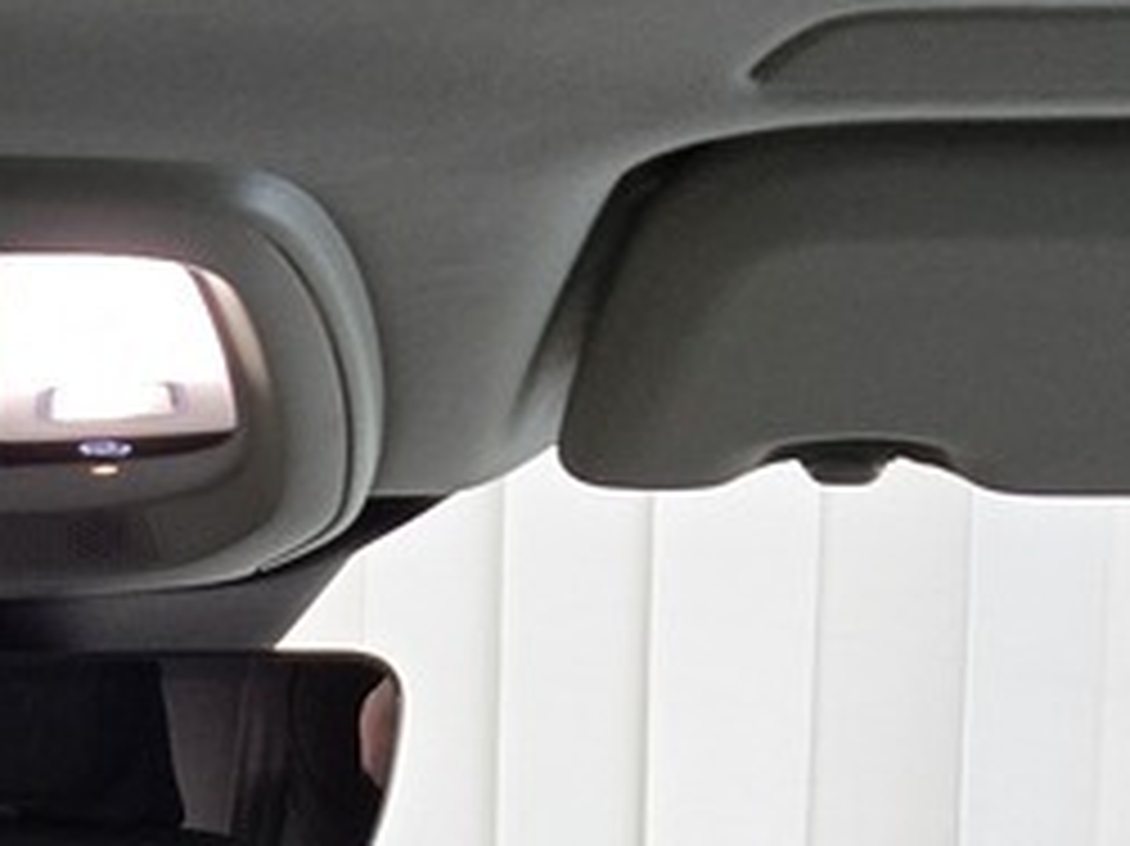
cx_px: -41
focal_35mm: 132
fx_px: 4307
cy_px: 1620
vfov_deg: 10.4
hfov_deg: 14.7
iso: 250
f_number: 1.8
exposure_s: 1/90.1
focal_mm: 5.4
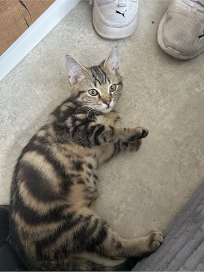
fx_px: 204
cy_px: 136
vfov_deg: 67.3
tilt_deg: -80.2
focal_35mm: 26
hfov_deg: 53.1
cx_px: 102
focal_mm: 5.7
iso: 160
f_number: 1.5
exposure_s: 1/60
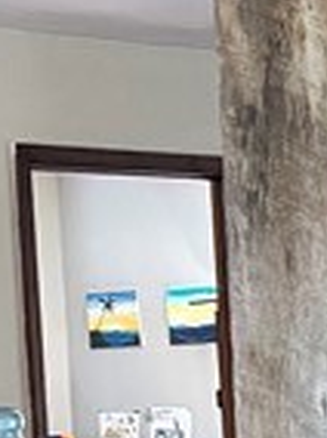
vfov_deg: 10.4
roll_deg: +1.4
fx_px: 2375
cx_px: 1046
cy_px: 503
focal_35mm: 188
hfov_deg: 6.9
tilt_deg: -4.5
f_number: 1.6
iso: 500
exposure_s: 1/60
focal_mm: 5.96
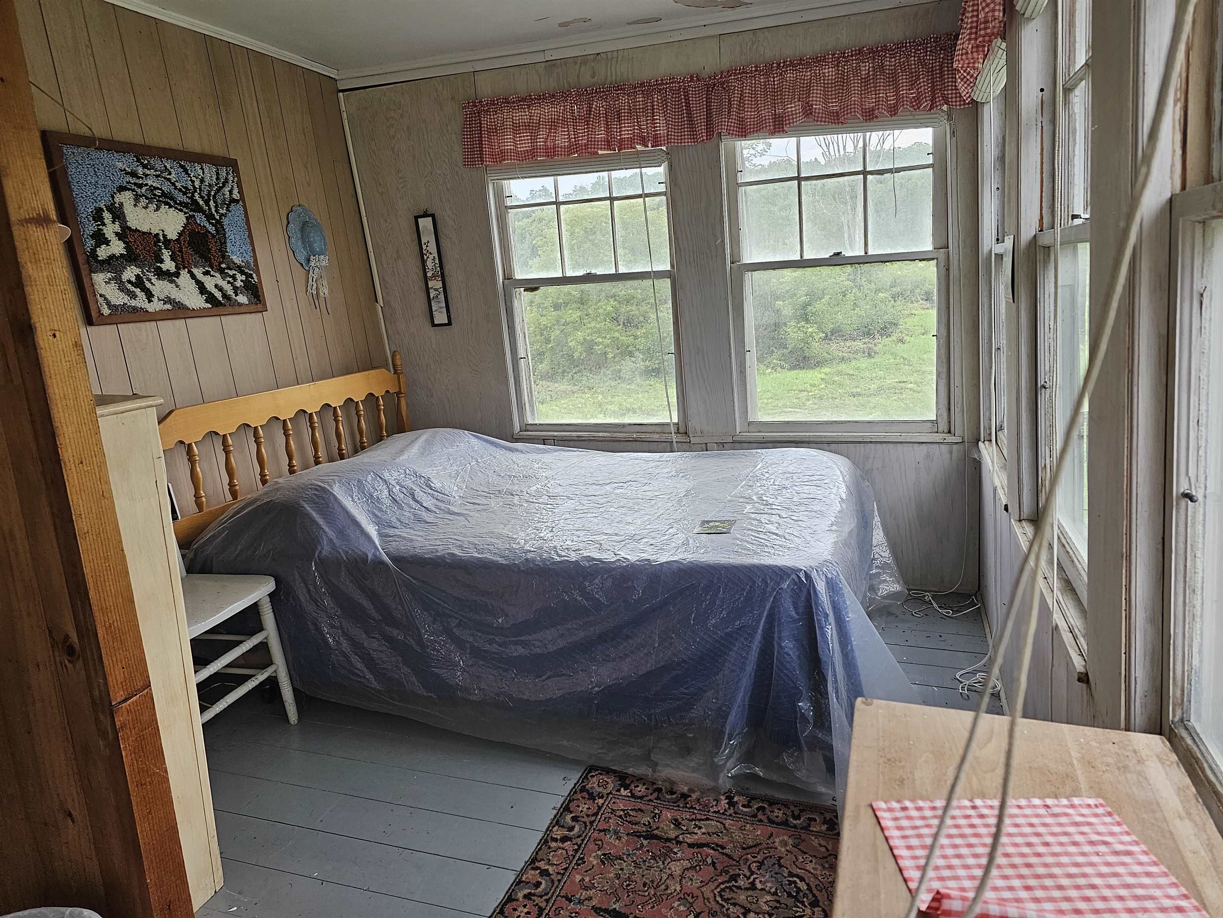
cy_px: 459
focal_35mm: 23
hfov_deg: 73.9
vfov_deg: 58.9
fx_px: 813
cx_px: 612
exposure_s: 1/359
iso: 125
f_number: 1.7
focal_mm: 6.3
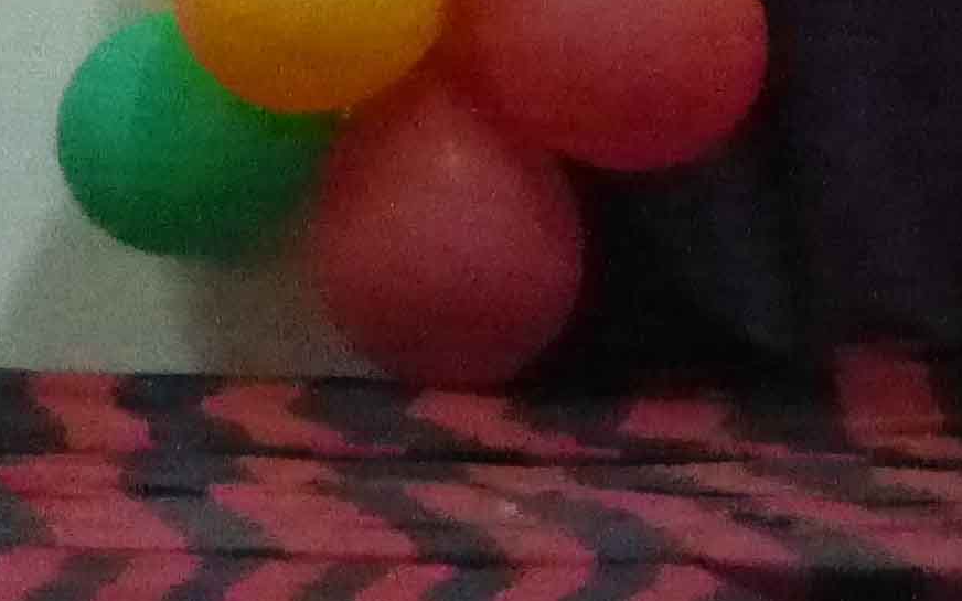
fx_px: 16701
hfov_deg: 3.3
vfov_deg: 2.0
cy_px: -1020
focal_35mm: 637
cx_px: -713
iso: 3200
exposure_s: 1/30
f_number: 5.2
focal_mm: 23.4
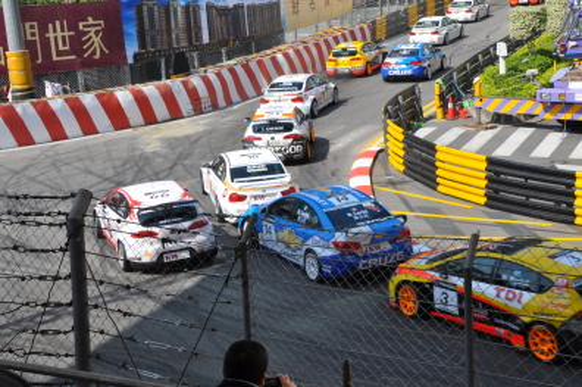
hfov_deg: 28.1
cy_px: 194
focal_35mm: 72
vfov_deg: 18.9
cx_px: 291
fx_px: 1163
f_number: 18
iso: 640
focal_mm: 48
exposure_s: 1/320
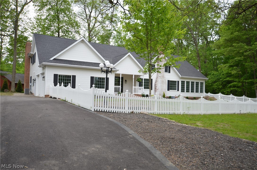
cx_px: 128
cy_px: 85
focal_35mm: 30
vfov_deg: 43.4
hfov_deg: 62.0
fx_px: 214
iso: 200
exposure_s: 1/200
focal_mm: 20
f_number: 7.1
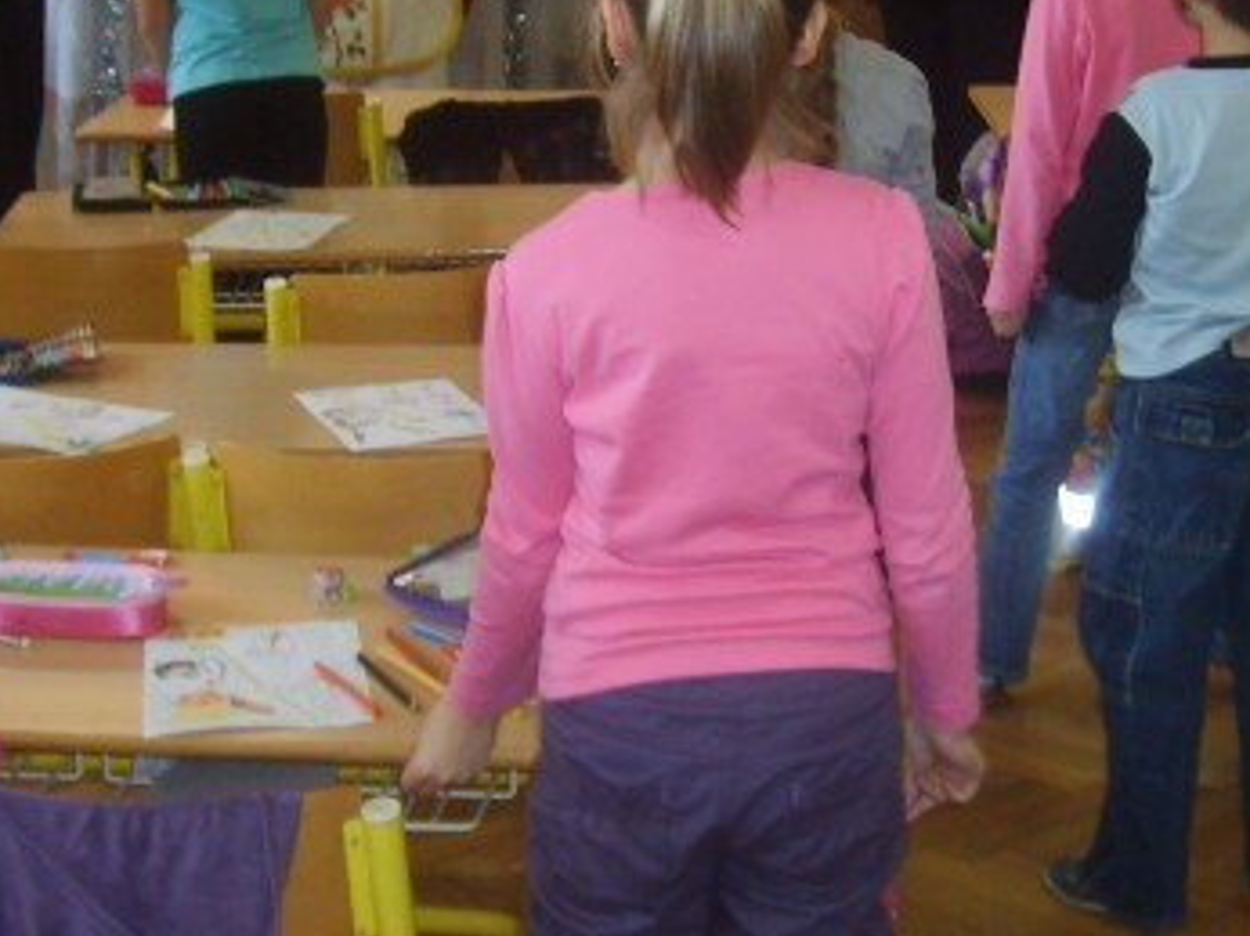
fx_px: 2923
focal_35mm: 81
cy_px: 314
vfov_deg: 18.1
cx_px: 777
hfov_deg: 24.1
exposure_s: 1/45
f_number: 2.8
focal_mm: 5.8
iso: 100
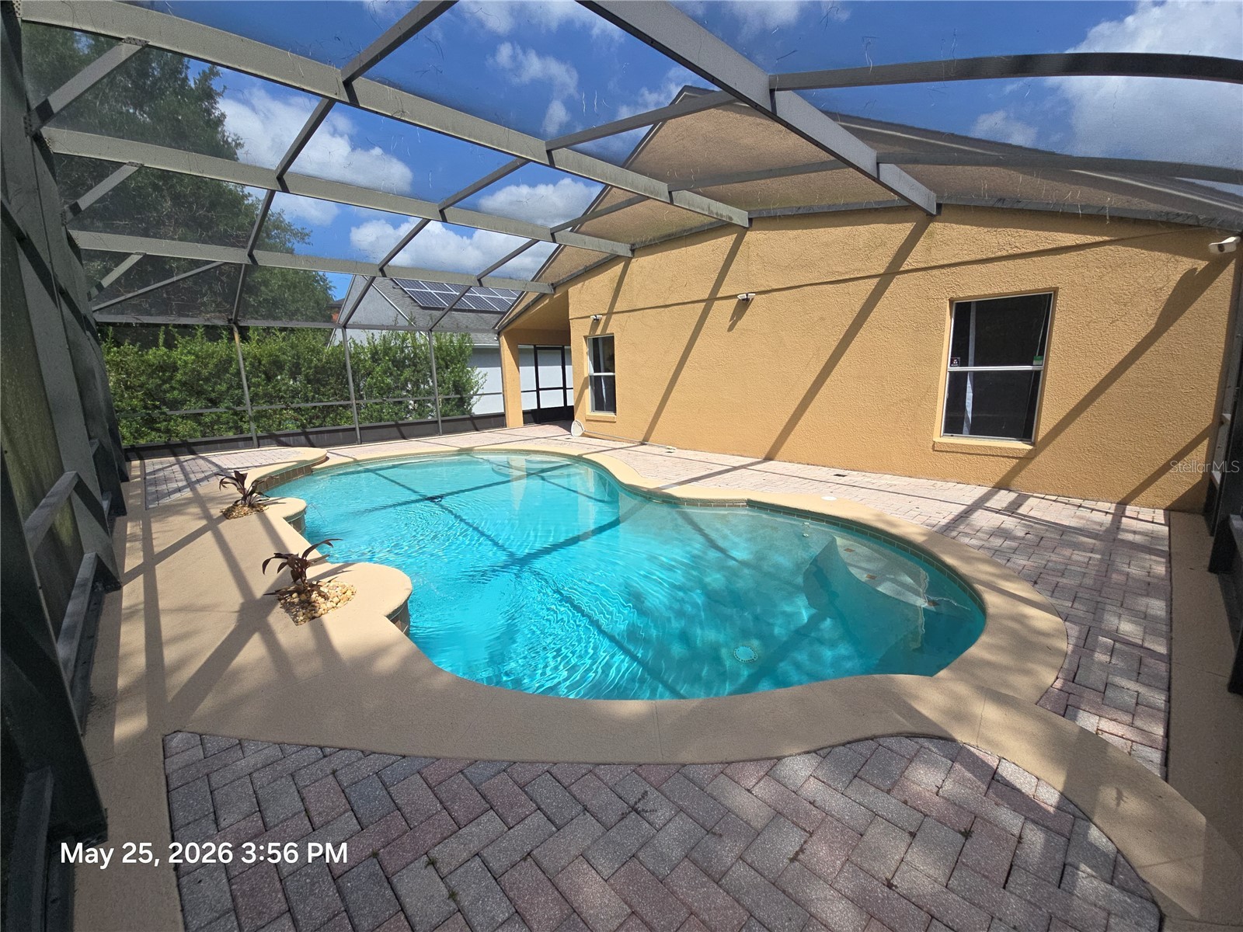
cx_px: 622
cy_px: 466
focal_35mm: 13
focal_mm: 2.2
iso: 50
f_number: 2.2
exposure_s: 1/1433
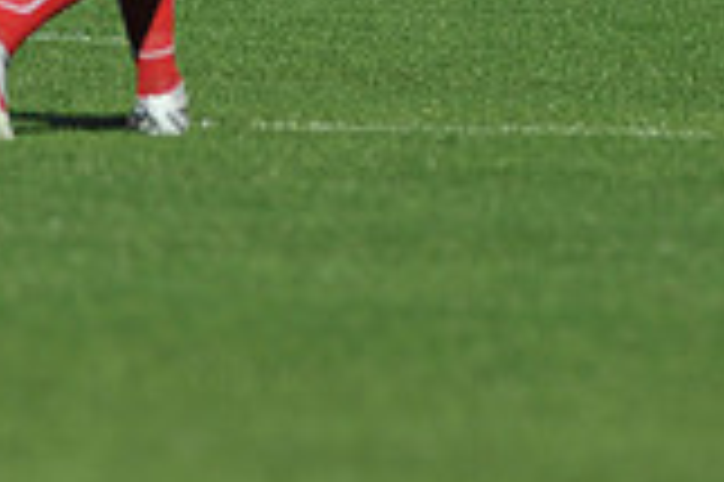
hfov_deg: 1.3
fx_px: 32587
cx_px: -382
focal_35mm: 1622
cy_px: -255
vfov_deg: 0.8
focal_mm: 300
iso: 200
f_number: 3.5
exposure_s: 1/4000
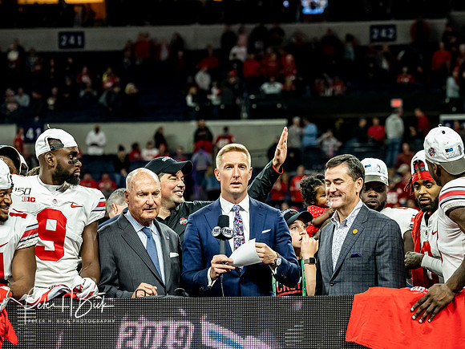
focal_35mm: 194
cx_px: 232
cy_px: 174
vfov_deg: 7.7
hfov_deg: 10.2
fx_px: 2606
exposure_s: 1/500
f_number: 3.5
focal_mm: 97
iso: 2500
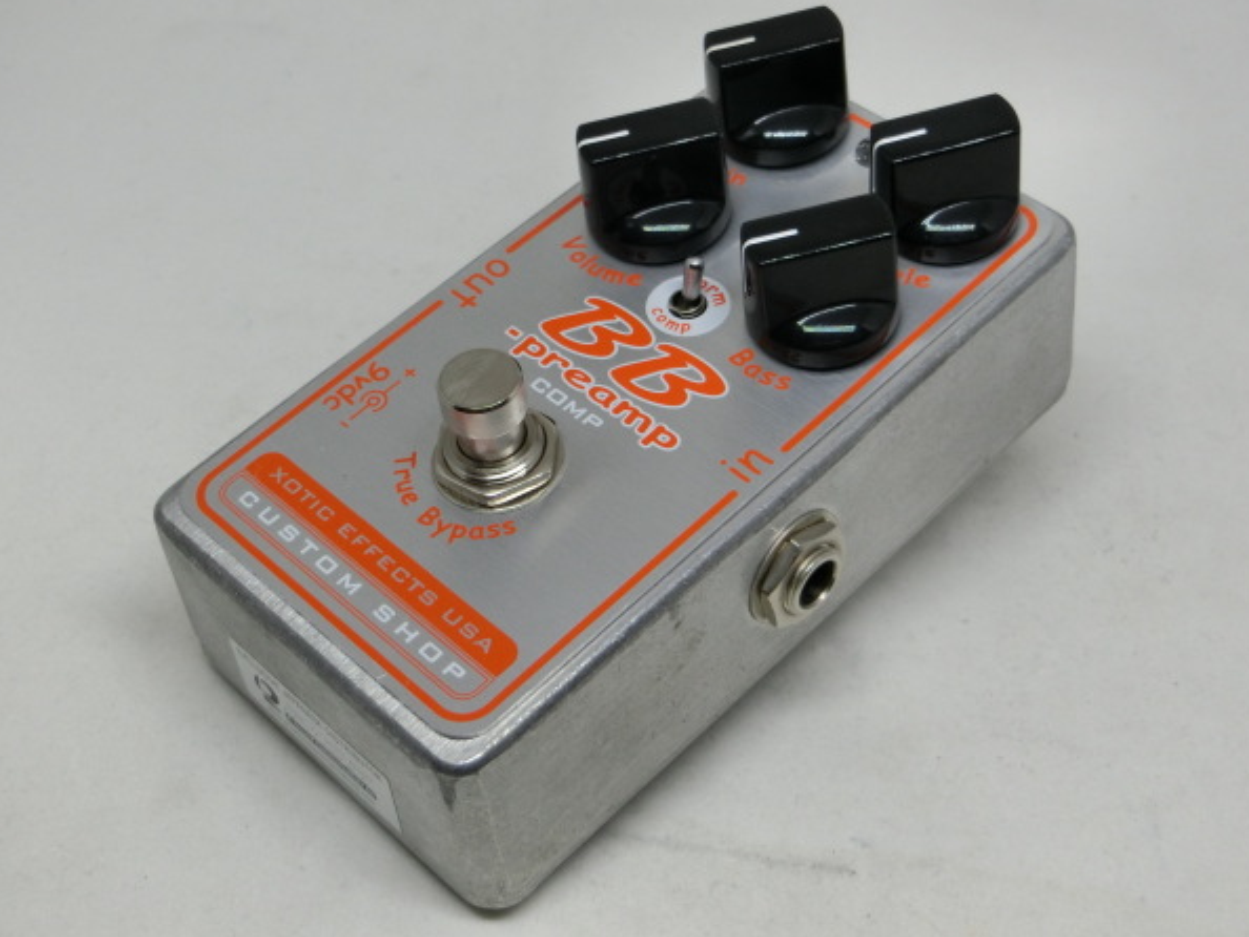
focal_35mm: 56
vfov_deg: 26.1
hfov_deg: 34.3
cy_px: 454
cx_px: 606
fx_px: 2021
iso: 125
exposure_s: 1/125
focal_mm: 9.3
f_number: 4.7
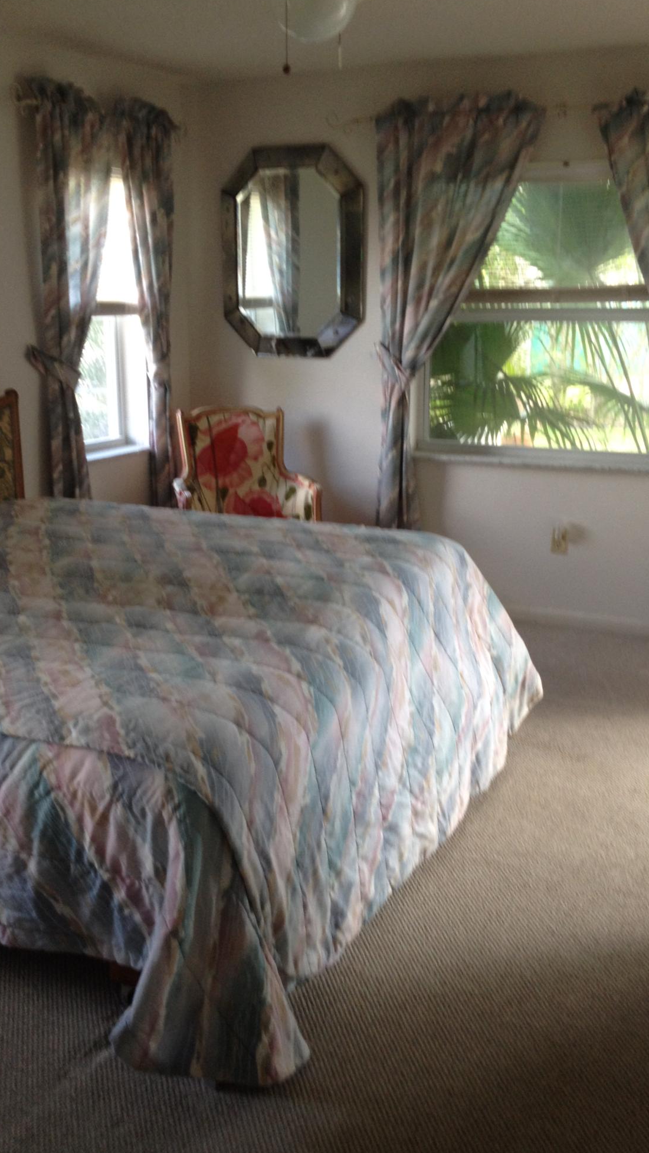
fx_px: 1193
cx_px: 313
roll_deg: +0.1
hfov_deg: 30.4
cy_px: 572
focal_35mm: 39
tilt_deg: -14.3
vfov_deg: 51.6
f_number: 2.4
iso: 80
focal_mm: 4.28
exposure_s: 1/20
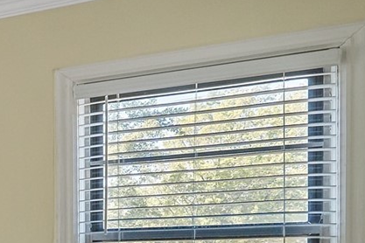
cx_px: -439
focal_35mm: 73
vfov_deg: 17.8
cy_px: 285
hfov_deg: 16.7
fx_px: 740
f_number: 8
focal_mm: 14
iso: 800
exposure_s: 1/50
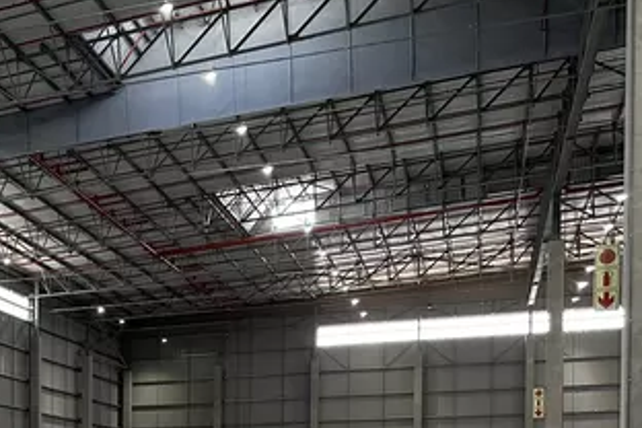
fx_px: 1141
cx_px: -74
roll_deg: -0.3
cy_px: 537
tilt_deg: -1.7
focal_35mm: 64
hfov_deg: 28.4
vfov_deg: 19.7
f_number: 1.78
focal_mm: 6.86
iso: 100
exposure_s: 1/127
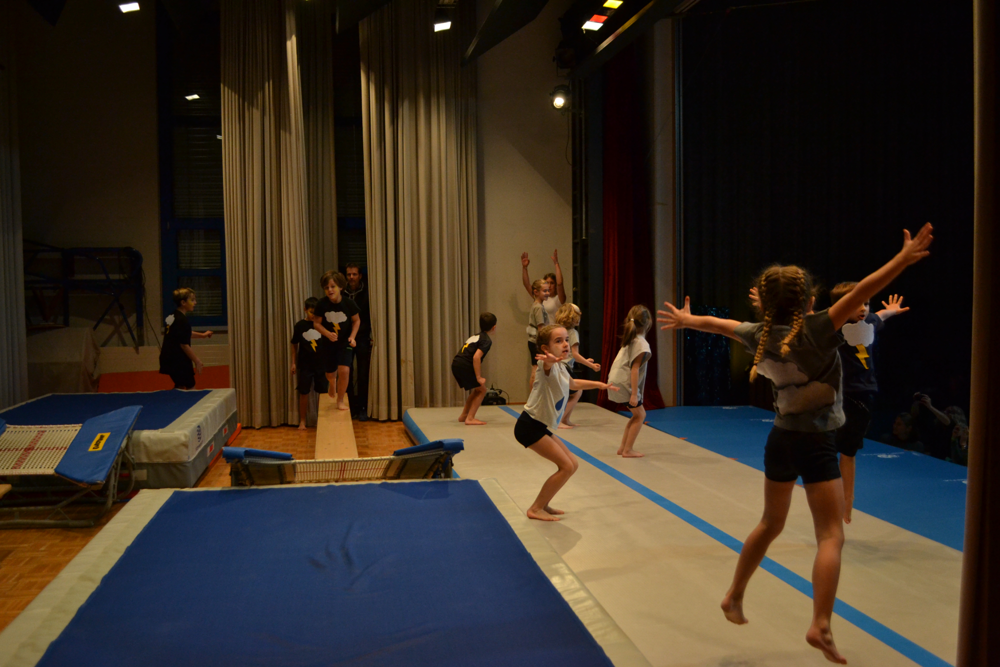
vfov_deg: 36.9
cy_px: 334
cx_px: 500
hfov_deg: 53.1
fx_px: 1000
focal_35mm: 36
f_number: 4
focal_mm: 24
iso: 1250
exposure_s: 1/500
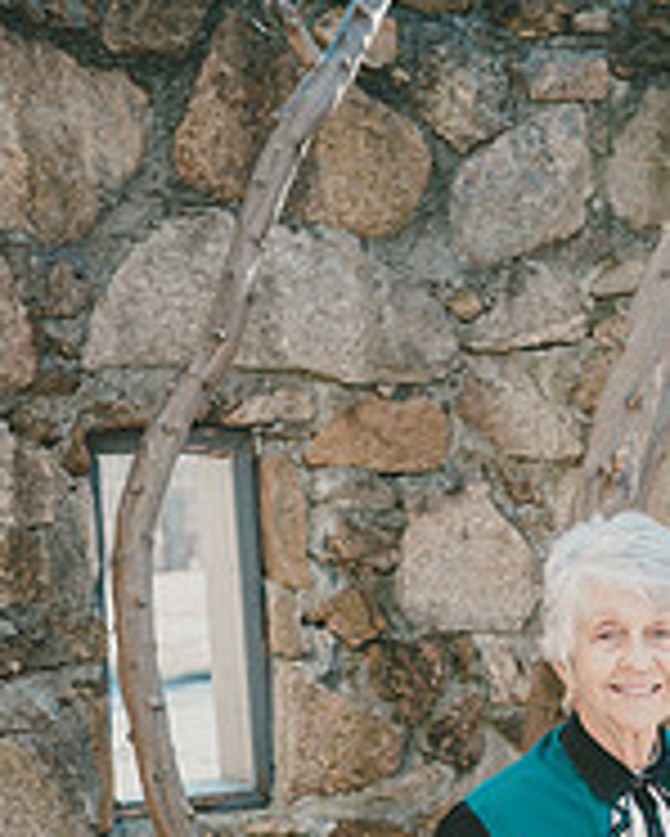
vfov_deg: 20.1
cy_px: 909
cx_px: 672
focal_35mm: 91
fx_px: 2254
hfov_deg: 16.6
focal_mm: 40
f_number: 3.2
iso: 720
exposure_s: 1/320
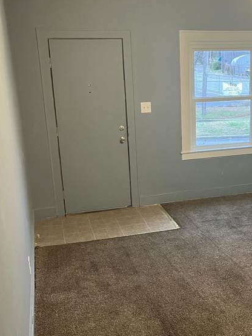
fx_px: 437
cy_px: 188
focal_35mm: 45
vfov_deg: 42.0
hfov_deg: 31.7
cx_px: 181
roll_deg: +2.4
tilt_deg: -15.2
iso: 200
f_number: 1.6
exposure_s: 1/60
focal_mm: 5.1
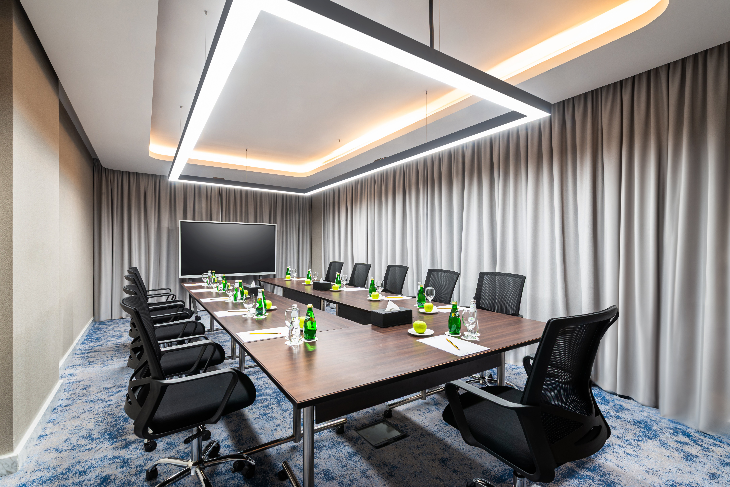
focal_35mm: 17
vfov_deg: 70.5
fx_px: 345
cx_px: 365
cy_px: 244
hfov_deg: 93.3
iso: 100
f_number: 11
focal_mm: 17
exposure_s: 1.6
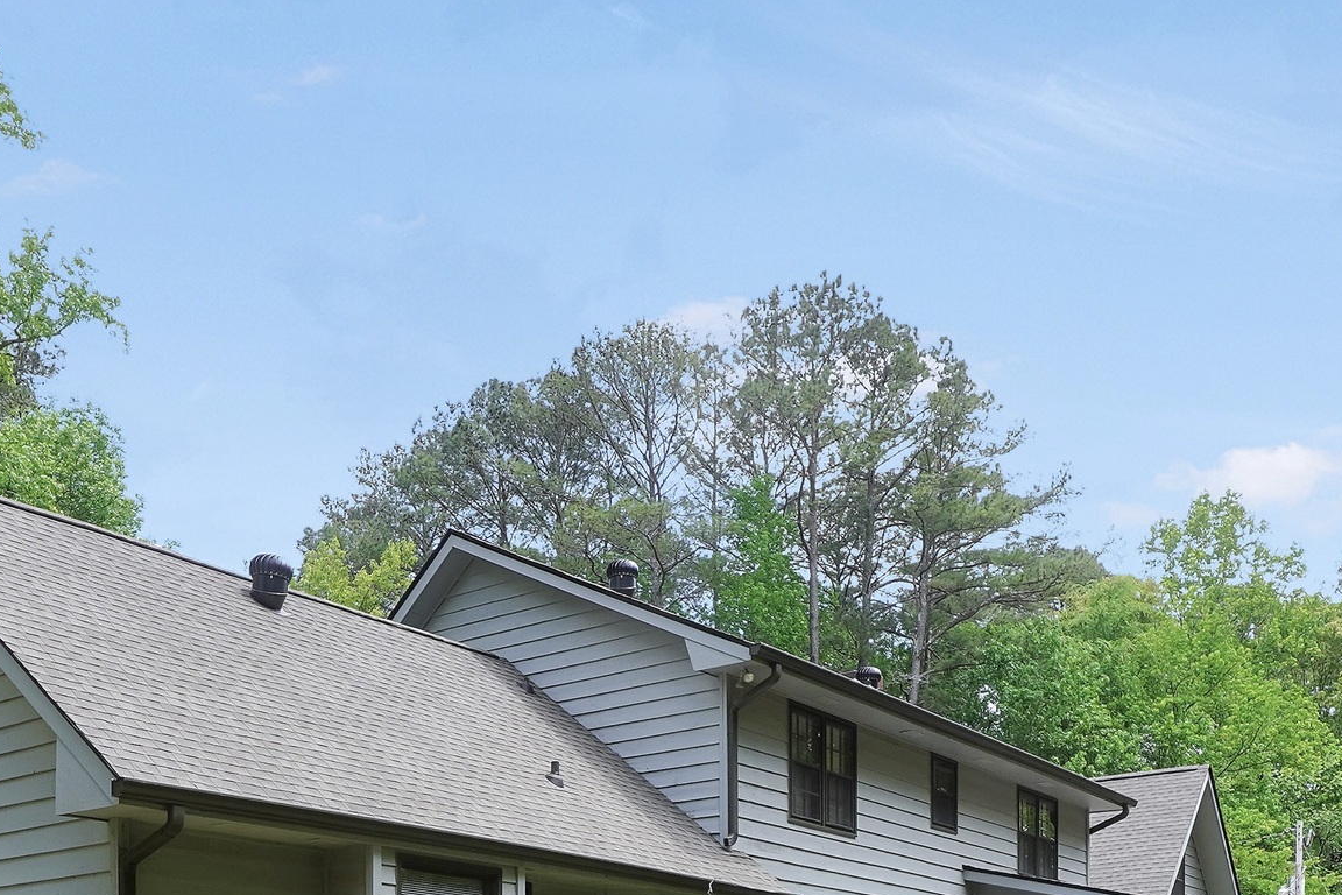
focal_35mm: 40
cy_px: 1088
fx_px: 1491
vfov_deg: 28.7
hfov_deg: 48.4
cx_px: 600
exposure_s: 1/100
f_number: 8
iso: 100
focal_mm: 10
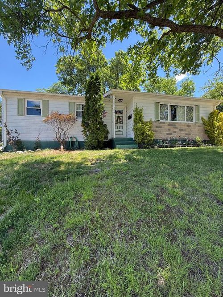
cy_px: 148
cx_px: 112
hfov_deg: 85.7
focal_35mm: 14
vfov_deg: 102.1
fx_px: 120
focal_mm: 2.22
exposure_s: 1/227
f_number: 2.2
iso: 50
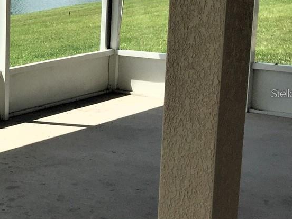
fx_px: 709
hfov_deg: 20.9
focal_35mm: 84
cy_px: 93
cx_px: -102
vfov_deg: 17.6
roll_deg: +0.7
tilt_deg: -12.8
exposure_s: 1/1412
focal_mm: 4.15
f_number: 2.2
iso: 32
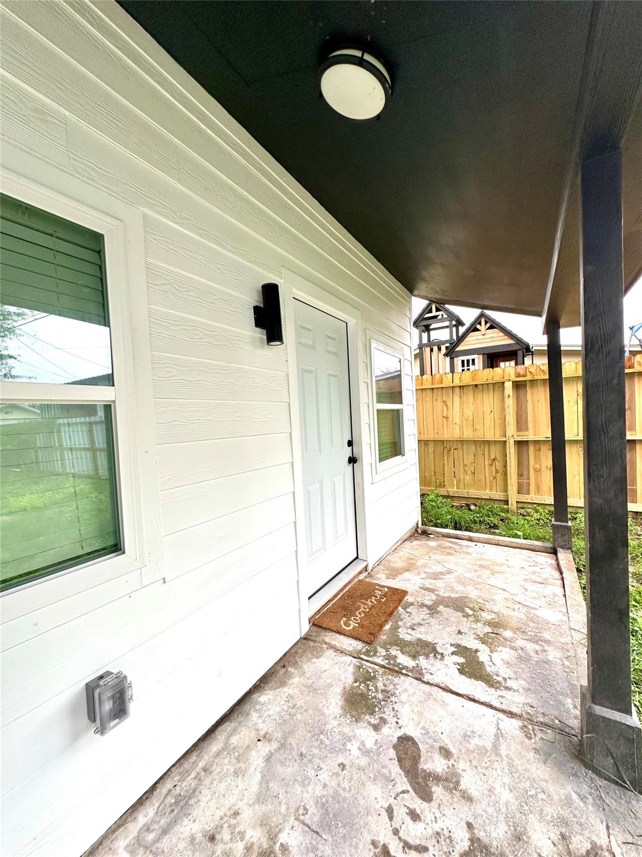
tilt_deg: -1.6
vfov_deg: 102.1
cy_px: 428
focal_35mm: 14
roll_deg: +1.8
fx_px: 346
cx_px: 321
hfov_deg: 85.7
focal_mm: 2.22
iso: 125
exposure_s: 1/99
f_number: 2.2
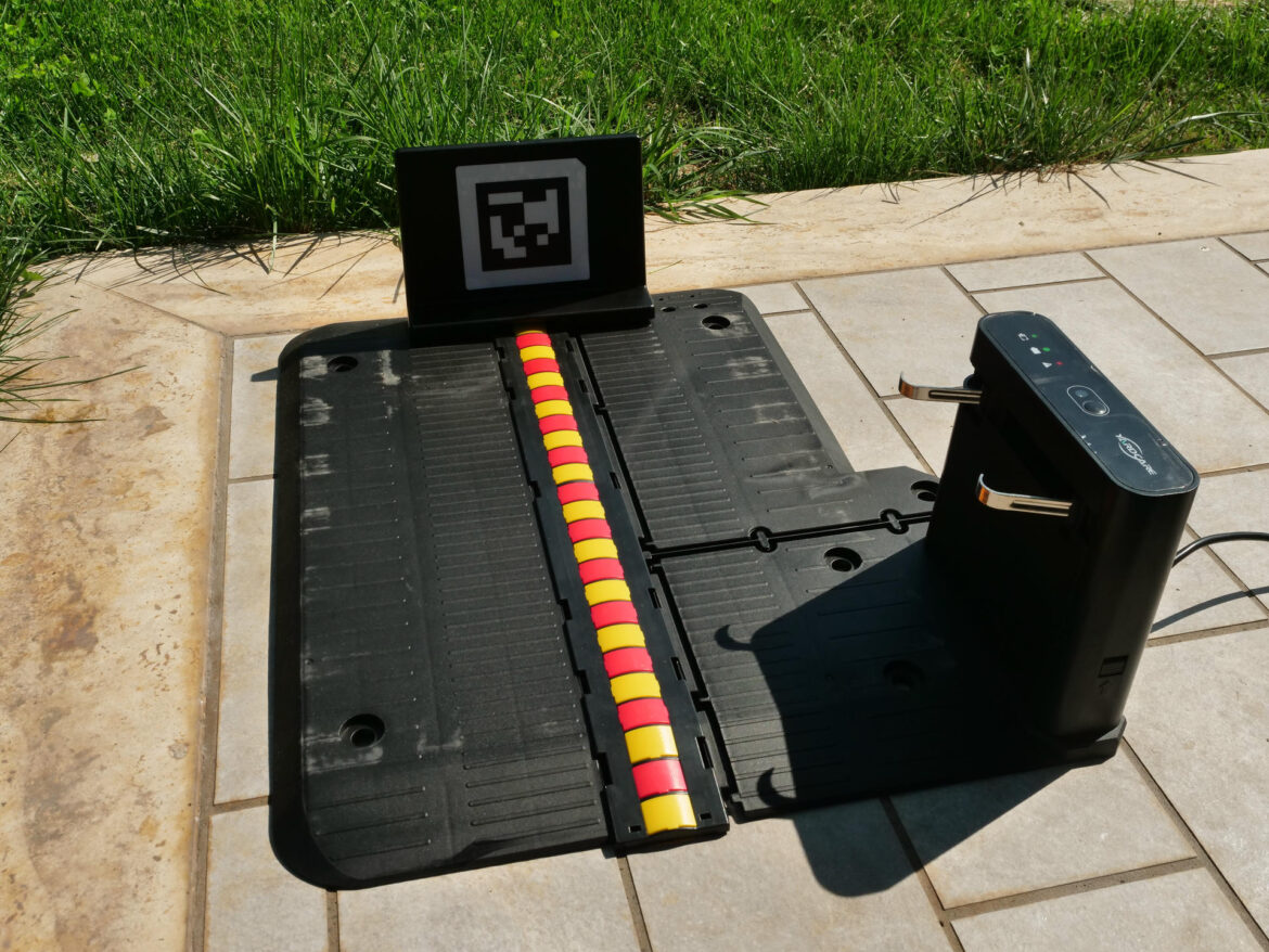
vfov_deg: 41.8
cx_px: 634
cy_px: 476
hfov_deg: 53.9
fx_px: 1247
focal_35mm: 34
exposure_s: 1/1300
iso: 400
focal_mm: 17
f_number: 9
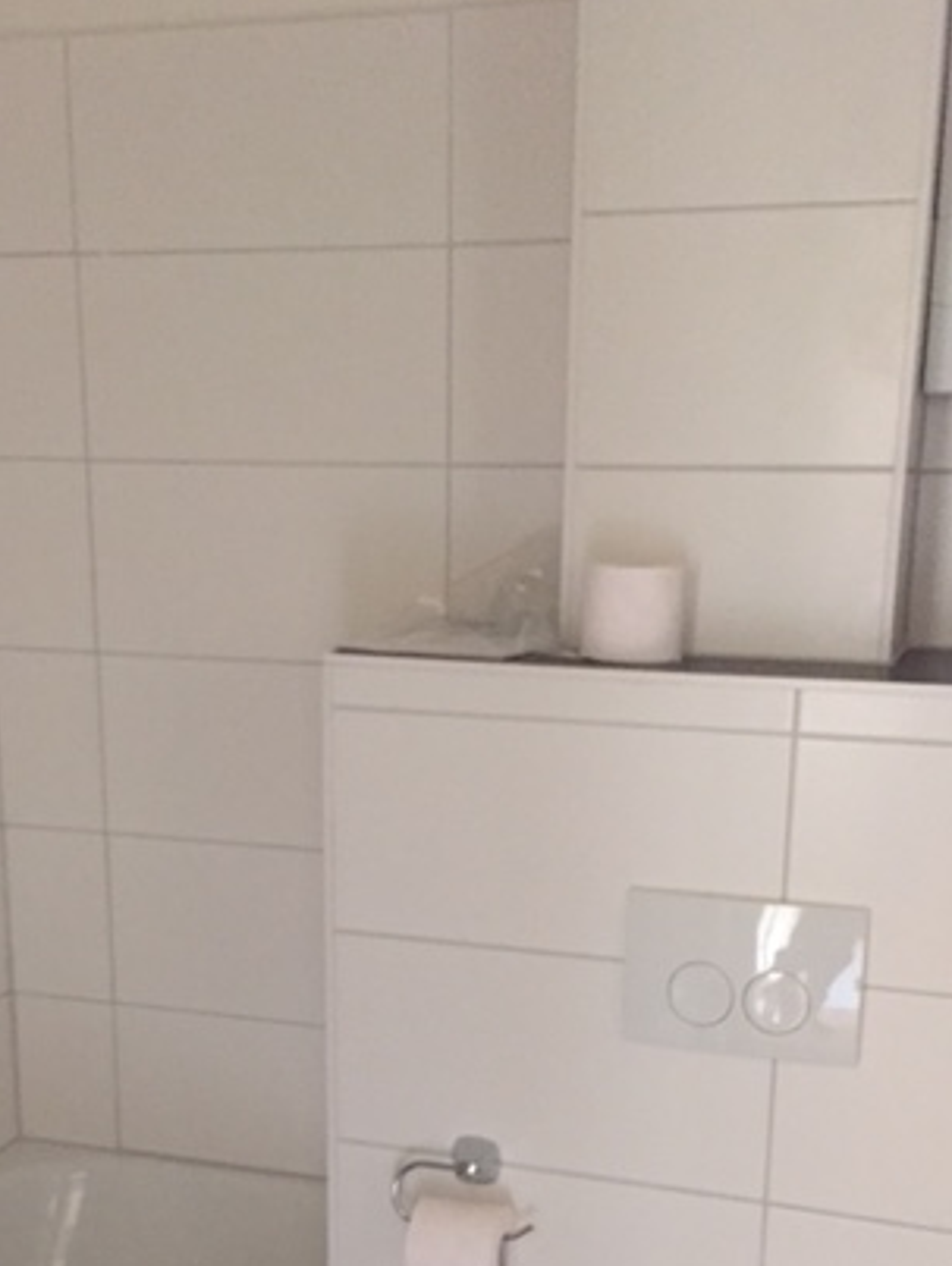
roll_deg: +0.5
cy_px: 933
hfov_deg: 31.6
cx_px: 449
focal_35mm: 46
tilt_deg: -15.4
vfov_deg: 40.2
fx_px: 1684
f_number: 2.2
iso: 320
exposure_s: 1/17
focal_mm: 4.15
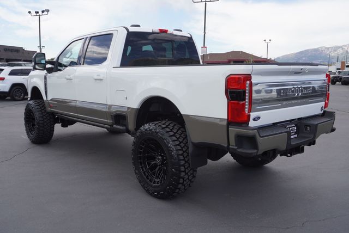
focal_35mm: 34
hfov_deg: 55.1
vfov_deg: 38.4
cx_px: 174
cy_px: 116
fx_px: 335
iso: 100
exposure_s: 1/160
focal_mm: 23
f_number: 7.1
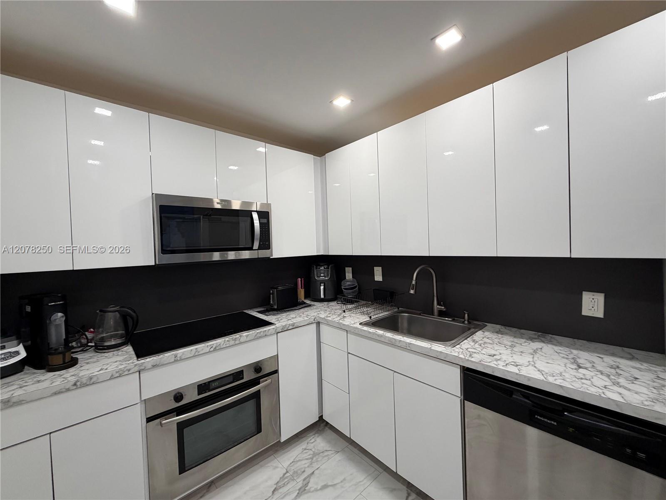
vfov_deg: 85.7
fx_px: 269
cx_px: 333
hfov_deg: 102.1
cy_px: 250
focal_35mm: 14
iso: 160
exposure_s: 1/120
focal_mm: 2.22
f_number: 2.2
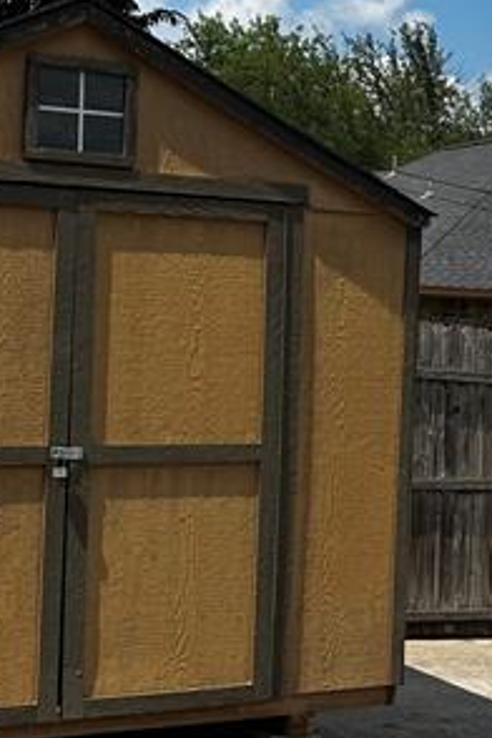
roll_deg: -2.3
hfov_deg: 14.3
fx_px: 1783
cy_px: 334
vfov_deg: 23.4
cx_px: 806
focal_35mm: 87
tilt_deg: -1.4
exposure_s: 1/6623
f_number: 1.78
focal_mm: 6.86
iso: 80
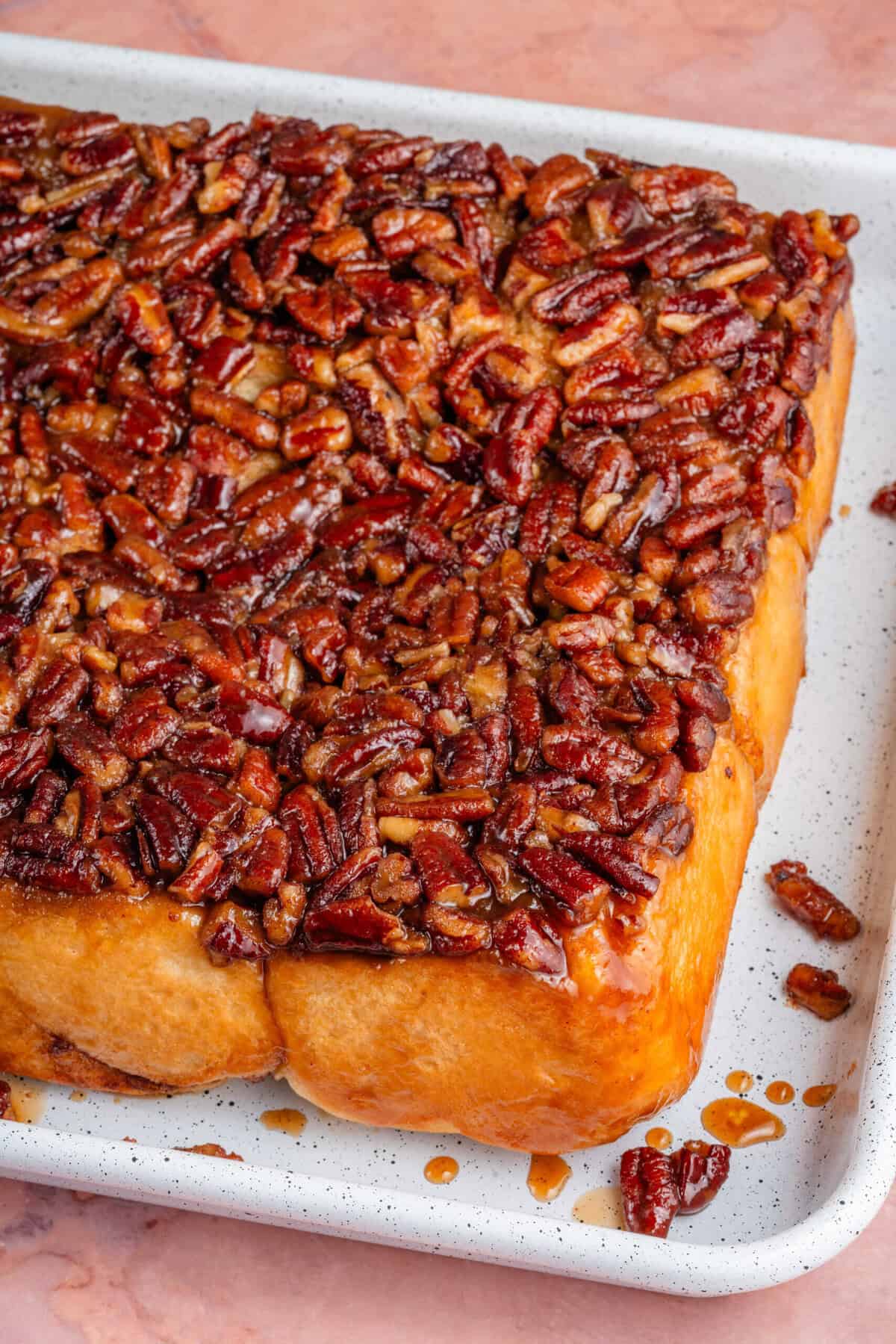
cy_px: 672
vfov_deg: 22.6
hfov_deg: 15.2
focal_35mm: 90
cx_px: 448
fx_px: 3358
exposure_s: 1/200
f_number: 16
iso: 100
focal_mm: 90
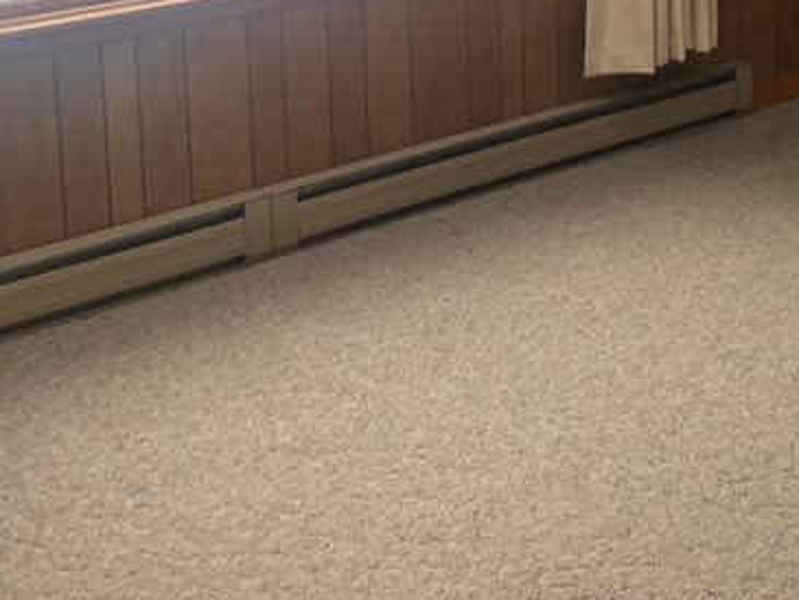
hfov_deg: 26.6
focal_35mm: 73
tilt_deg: -7.9
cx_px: 508
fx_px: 1686
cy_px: -77
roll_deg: +3.1
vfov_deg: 19.3
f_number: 1.6
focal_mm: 5.96
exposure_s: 1/60
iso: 80
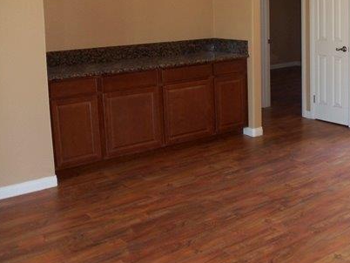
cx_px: 273
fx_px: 708
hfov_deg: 27.3
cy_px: 64
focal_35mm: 70
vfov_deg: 20.9
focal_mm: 6
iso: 100
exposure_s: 1/30
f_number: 3.5
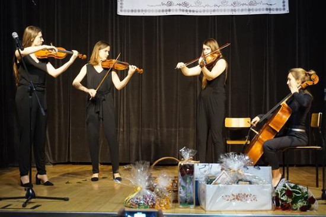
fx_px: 584
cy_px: 108
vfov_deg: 21.1
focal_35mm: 64
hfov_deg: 31.2
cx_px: 163
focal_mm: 43
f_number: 5.6
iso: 3200
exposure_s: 1/60
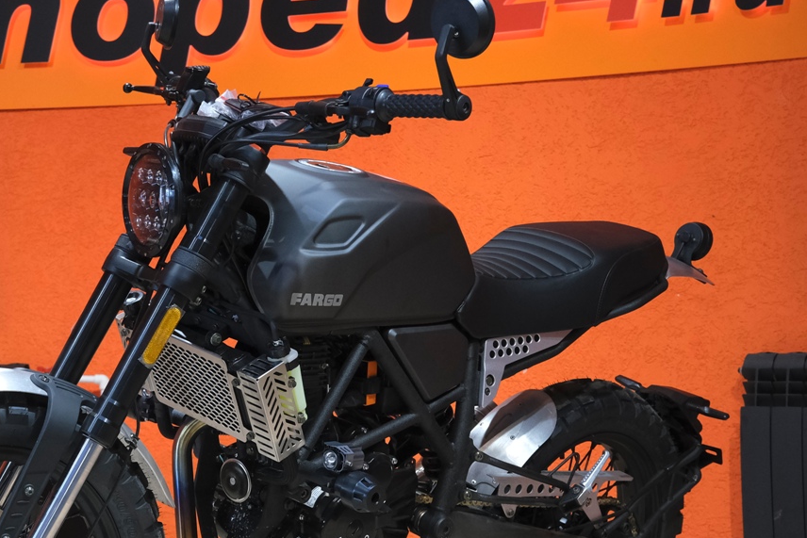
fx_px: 1928
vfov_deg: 15.9
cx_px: 189
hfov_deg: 23.4
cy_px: 305
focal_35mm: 86
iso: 1600
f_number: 4
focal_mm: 30.8
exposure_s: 1/100
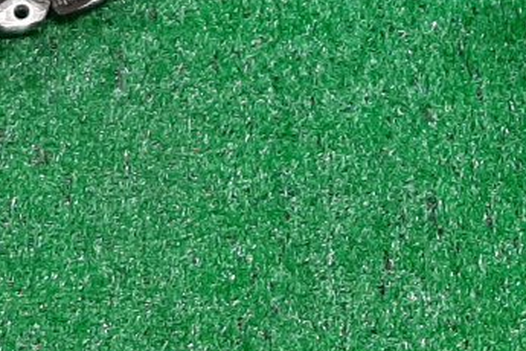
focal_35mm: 113
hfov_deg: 18.1
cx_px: 267
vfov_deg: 11.2
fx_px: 1651
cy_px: -316
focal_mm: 3.93
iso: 77
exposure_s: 1/50
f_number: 1.7
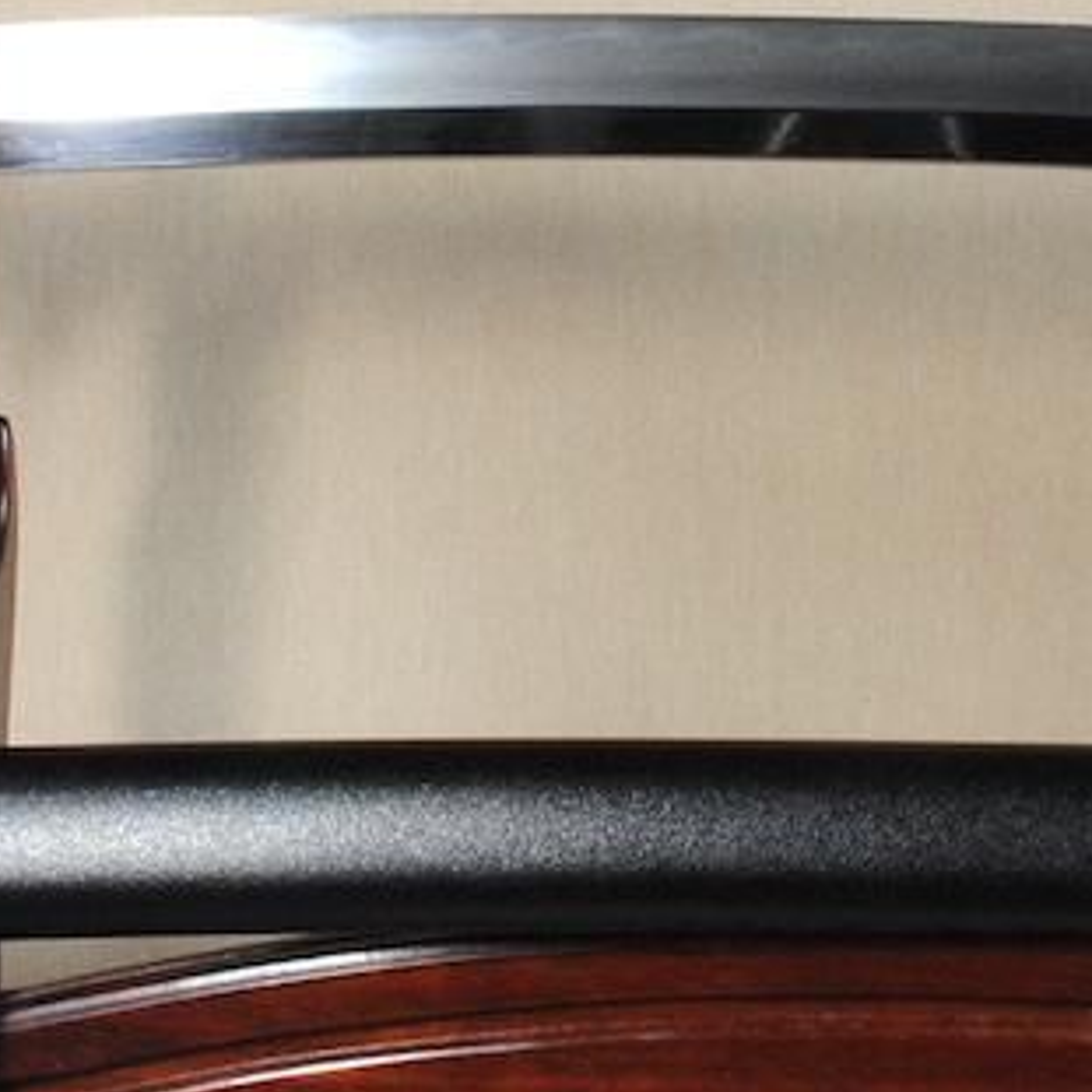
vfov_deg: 15.1
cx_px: 857
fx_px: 4104
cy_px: 241
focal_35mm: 115
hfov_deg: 15.1
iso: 400
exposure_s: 1/2
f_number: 11
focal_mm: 20
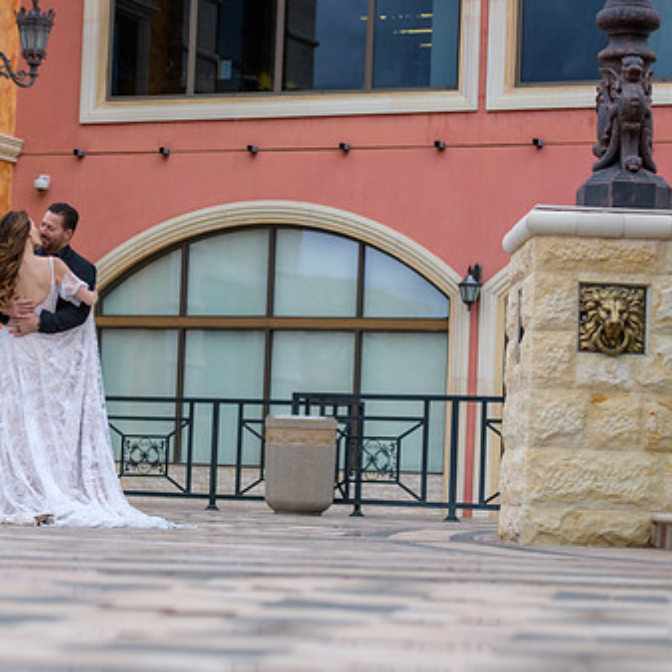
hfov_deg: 14.8
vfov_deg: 14.9
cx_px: 185
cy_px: 328
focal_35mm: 117
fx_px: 2570
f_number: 2.8
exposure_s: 1/3200
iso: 400
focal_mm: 80
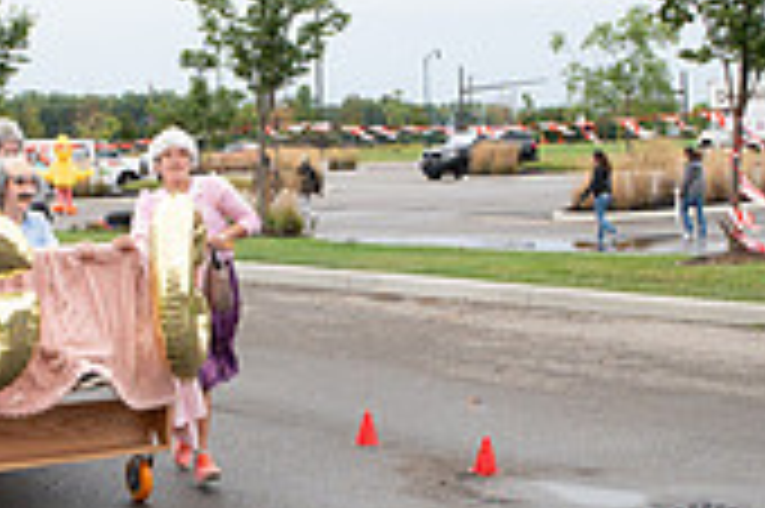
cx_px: 252
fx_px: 1741
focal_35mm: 82
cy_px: 220
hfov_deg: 24.7
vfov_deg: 16.6
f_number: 7.1
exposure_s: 1/320
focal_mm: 24
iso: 640
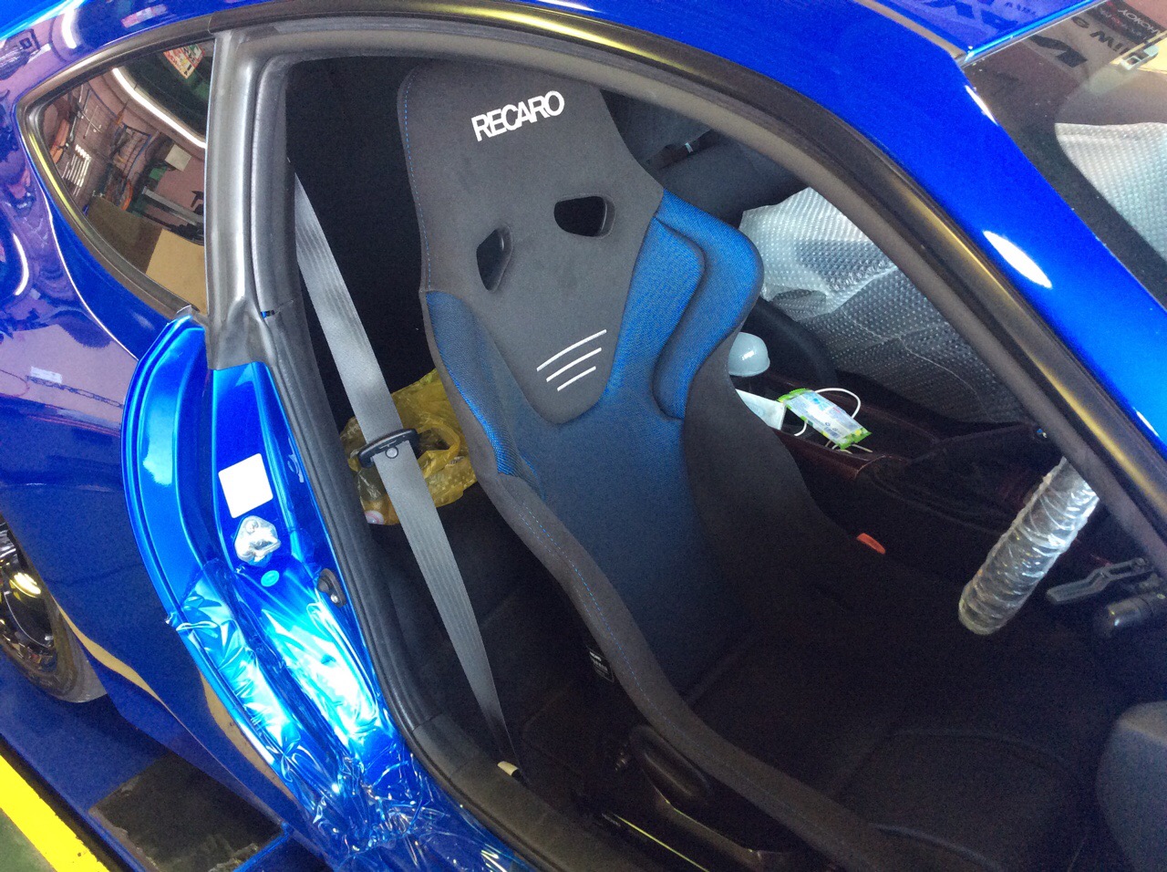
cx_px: 584
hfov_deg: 56.9
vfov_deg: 44.1
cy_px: 436
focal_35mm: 32
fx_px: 1077
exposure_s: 1/24
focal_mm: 3.3
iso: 125
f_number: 2.4
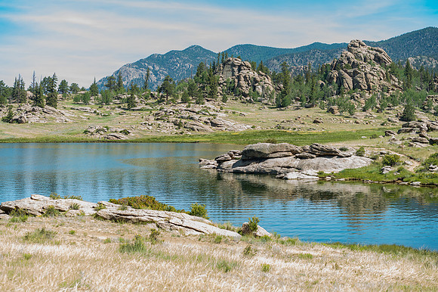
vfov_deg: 19.4
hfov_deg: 28.9
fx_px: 851
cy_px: 146
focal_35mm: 70
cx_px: 219
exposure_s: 1/640
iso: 500
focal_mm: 70
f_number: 13
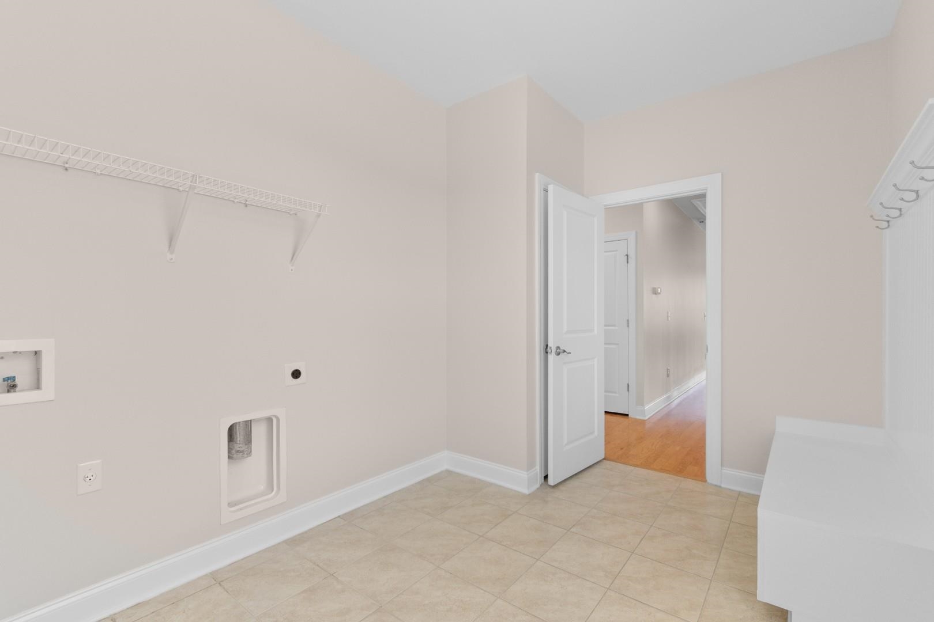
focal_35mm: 15
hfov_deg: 100.4
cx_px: 467
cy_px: 311
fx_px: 389
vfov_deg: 77.3
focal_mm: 10
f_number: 4.5
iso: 100
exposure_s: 1/15
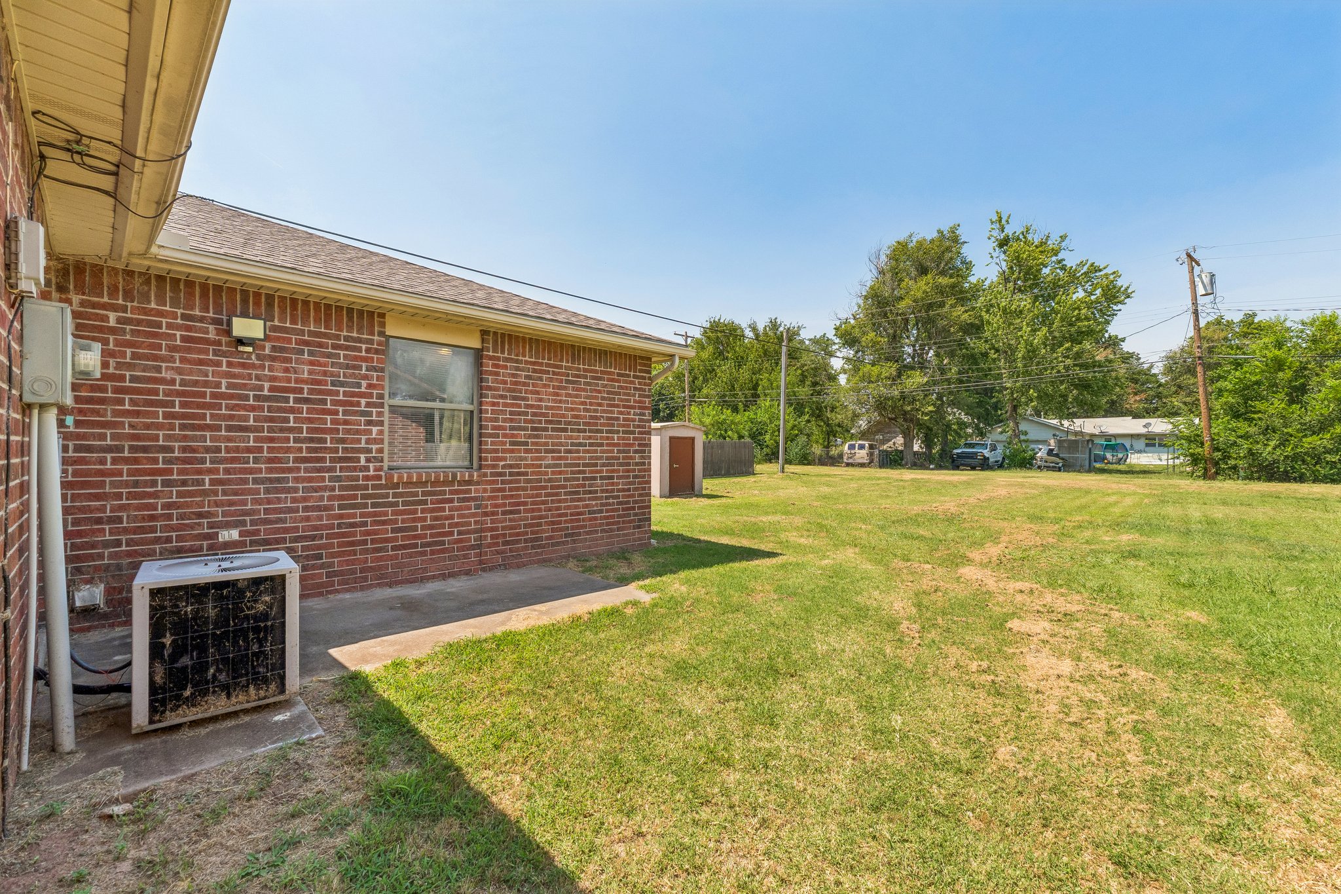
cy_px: 447
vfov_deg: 77.3
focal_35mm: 15
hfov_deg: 100.4
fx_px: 559
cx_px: 670
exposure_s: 1/320
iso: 200
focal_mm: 10
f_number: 8
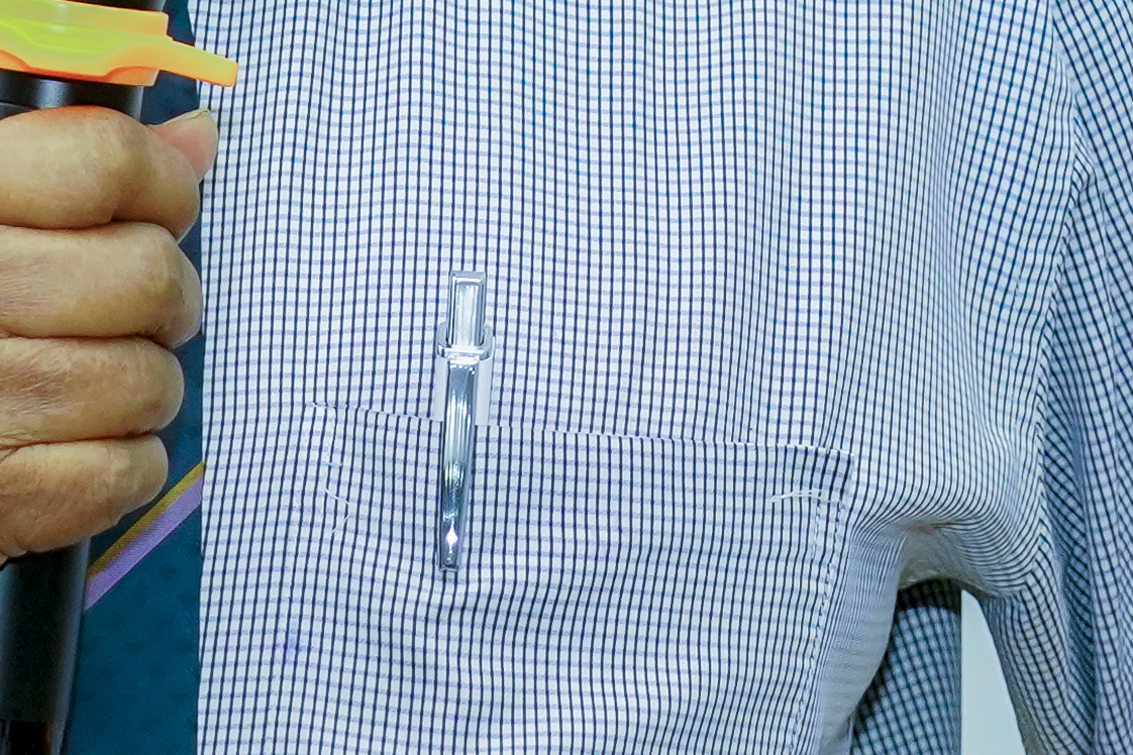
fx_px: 8749
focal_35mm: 278
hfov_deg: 7.4
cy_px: -362
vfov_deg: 4.9
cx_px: 503
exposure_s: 1/200
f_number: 4
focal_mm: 52
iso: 2000
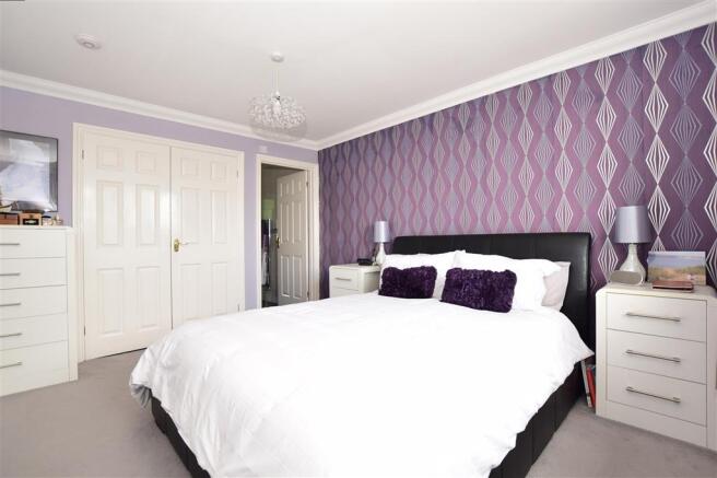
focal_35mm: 15
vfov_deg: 77.3
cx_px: 358
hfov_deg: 100.4
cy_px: 239
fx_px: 299
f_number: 5.6
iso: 400
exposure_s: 1/50
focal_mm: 10
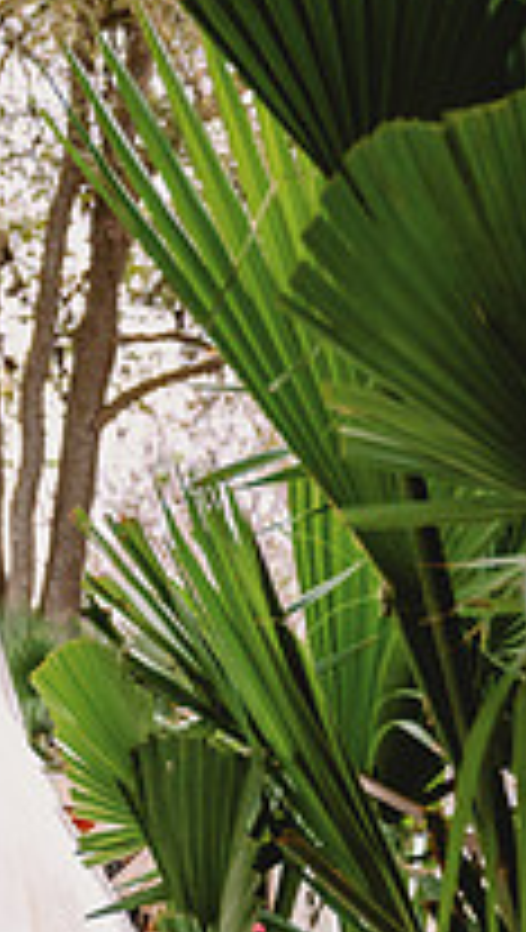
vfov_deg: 12.6
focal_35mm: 170
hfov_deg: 6.8
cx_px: -652
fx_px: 4200
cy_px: 588
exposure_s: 1/320
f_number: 2.8
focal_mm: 58
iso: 400
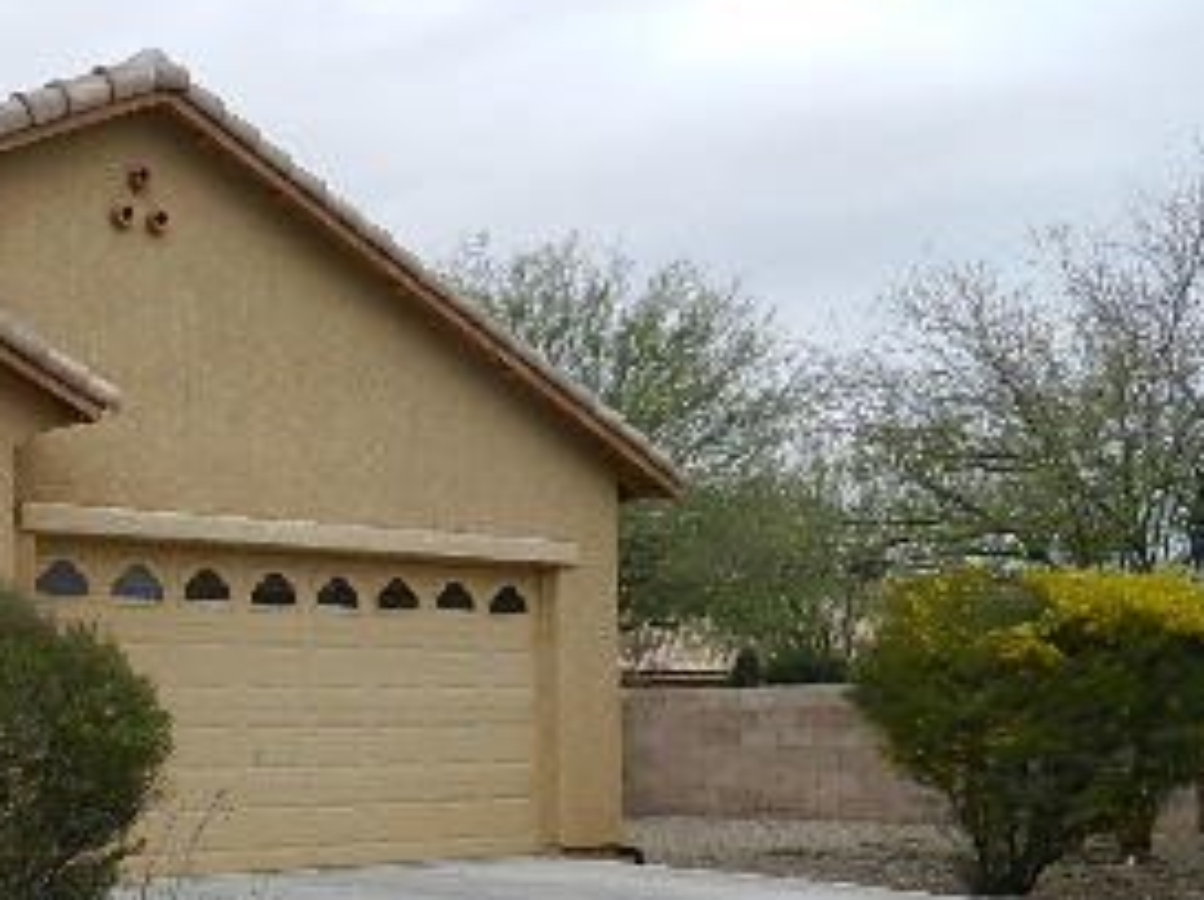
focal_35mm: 54
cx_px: -176
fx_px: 1876
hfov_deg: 31.0
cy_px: 649
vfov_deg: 26.7
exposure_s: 1/800
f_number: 4
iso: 160
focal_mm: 4
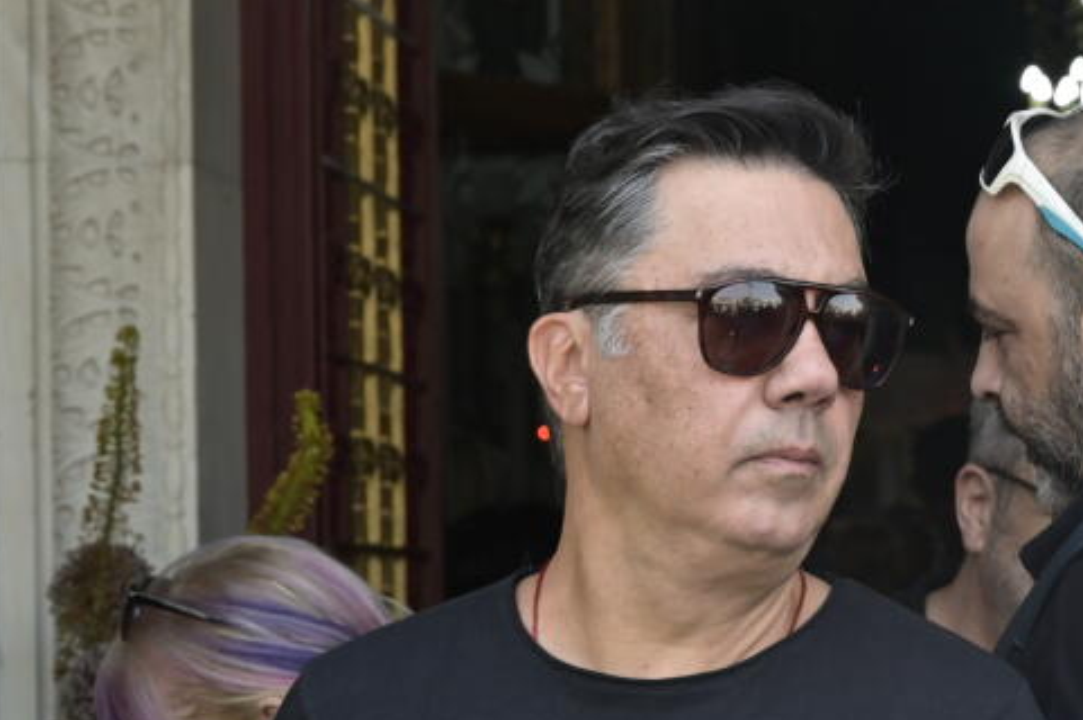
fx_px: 4870
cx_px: 660
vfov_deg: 8.5
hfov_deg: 12.7
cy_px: 434
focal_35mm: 162
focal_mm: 79
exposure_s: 1/400
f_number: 8
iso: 1000
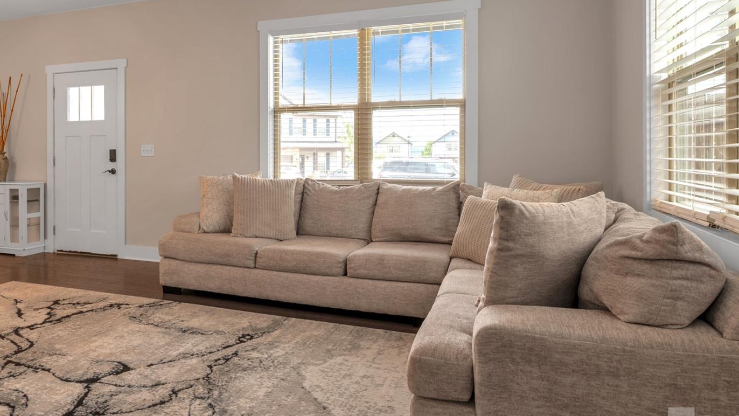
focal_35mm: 25
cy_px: 147
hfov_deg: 73.1
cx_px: 288
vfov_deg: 45.4
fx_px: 490
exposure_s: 1/40
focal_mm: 16
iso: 125
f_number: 11
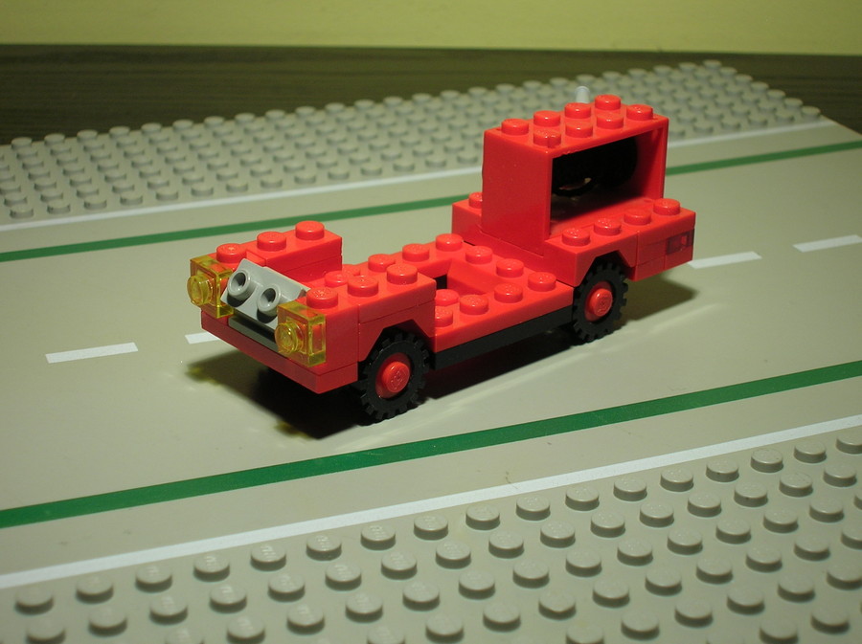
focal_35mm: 66
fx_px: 1642
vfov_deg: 22.2
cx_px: 431
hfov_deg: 29.4
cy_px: 322
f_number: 3.8
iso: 50
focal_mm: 11
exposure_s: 1/18.2
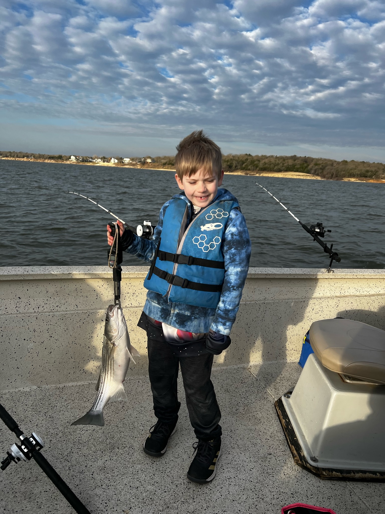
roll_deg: -5.1
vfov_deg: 67.3
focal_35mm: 26
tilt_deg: -13.2
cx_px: 192
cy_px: 257
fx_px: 386
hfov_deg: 53.0
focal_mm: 5.7
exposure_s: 1/2632
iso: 50
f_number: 1.5
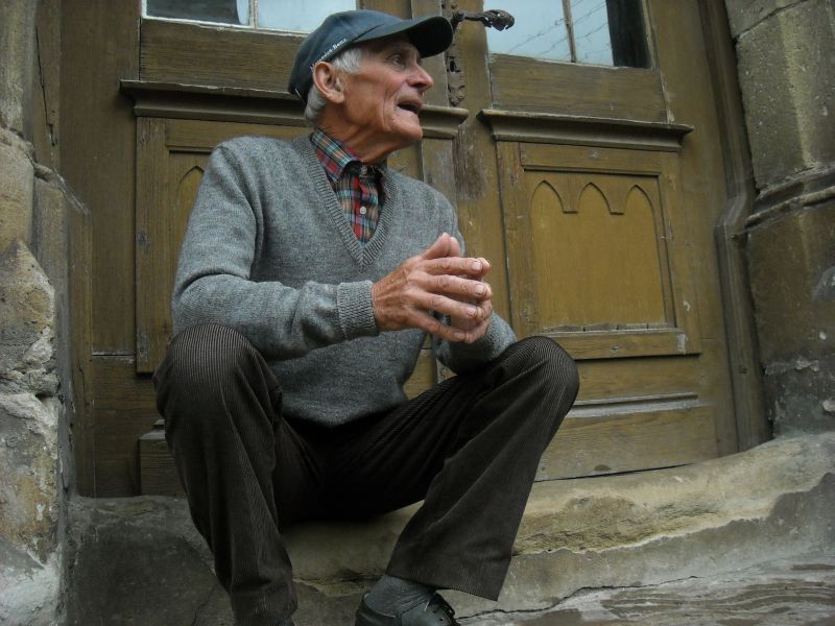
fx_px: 844
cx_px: 418
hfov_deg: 52.6
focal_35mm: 35
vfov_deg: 40.7
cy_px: 313
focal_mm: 5.7
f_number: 2.8
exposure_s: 1/250
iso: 295
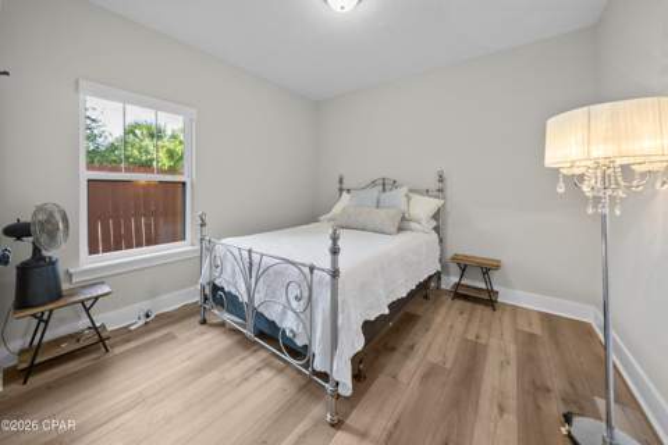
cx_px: 334
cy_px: 222
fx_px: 223
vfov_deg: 90.0
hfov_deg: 112.6
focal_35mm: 12
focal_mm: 12
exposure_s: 1/25
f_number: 7.1
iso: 1600
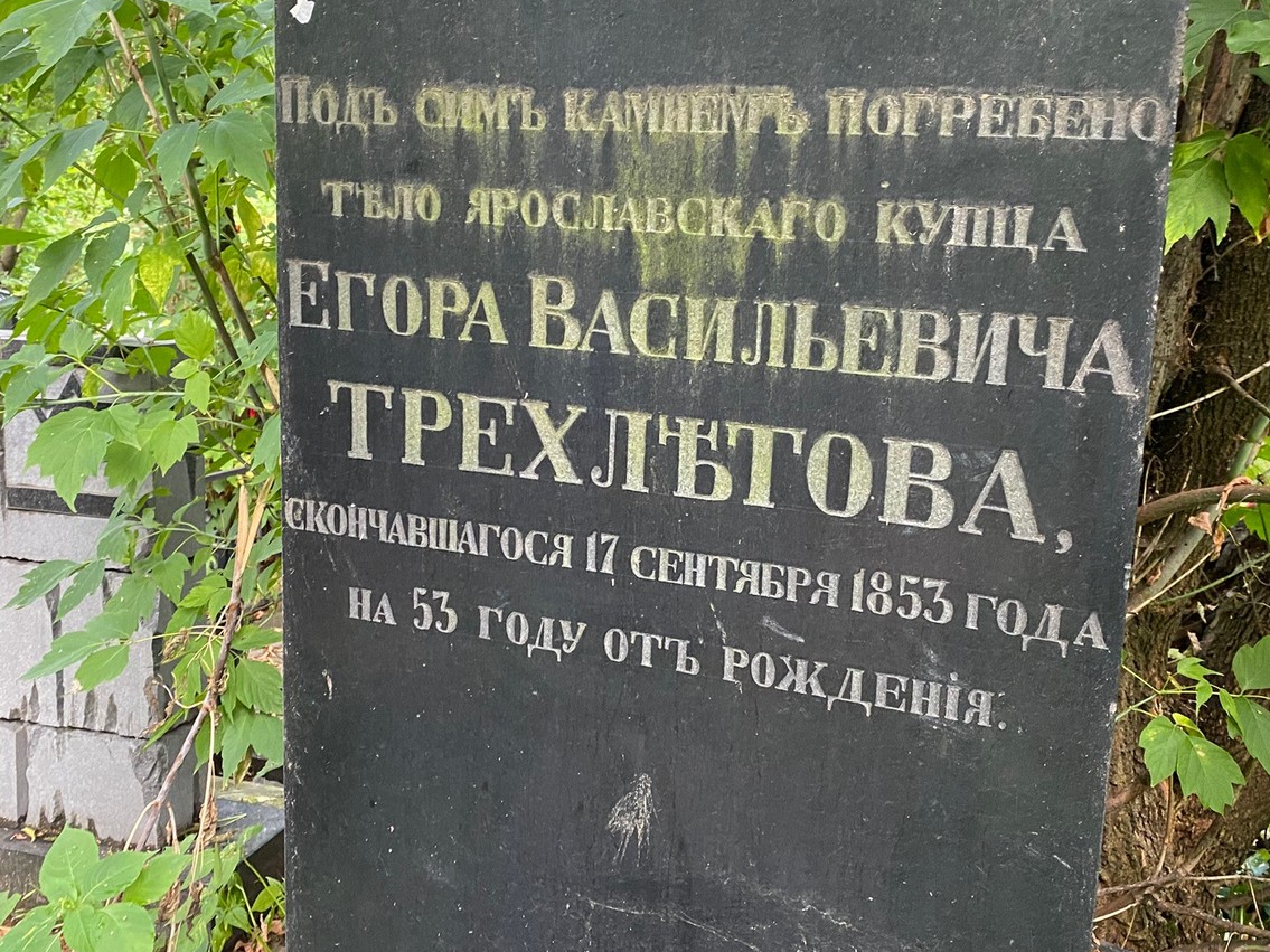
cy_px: 413
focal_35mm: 33
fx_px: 1211
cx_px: 645
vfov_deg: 42.8
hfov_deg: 55.4
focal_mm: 4.25
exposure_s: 1/51
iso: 500
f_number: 1.8
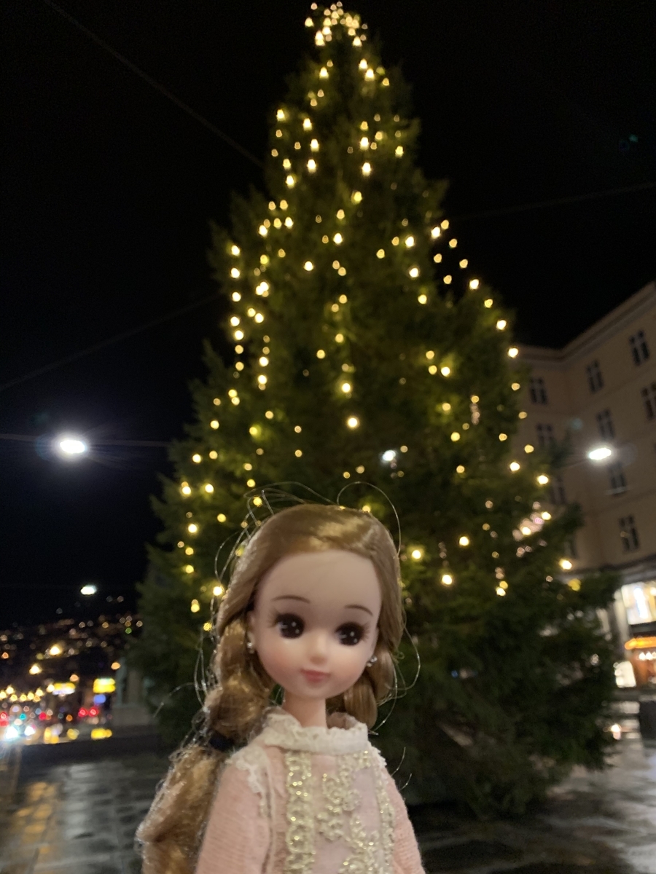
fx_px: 657
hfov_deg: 53.1
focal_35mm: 26
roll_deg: +3.3
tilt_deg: +20.8
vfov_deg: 67.3
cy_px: 437
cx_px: 328
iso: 400
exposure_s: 1/33
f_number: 1.8
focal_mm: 4.25
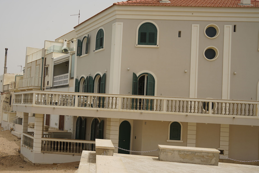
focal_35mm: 40
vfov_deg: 33.4
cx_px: 99
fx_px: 288
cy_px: 95
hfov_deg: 48.1
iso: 100
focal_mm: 31
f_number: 7.1
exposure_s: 1/500
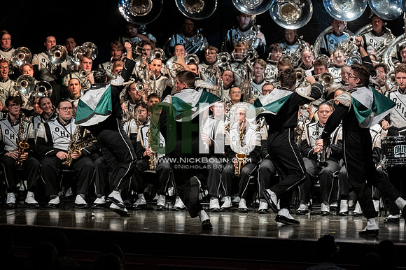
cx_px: 203
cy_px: 135
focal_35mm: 210
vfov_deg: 6.5
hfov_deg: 9.8
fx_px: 2367
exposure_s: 1/500
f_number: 4
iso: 4000
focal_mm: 140
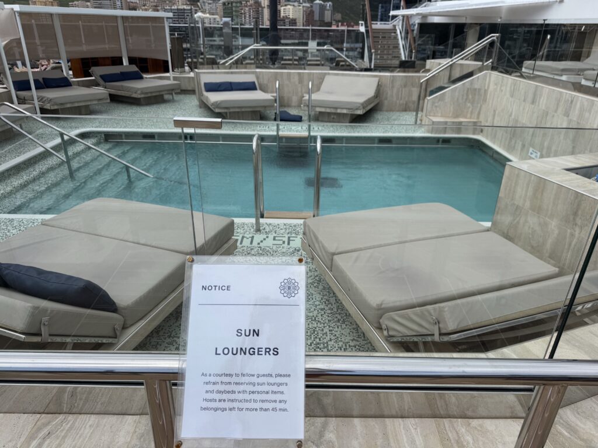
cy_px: 224
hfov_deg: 71.6
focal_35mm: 24
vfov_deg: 56.8
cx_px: 299
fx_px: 415
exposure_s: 1/4049
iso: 80
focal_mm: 6.76
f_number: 1.78
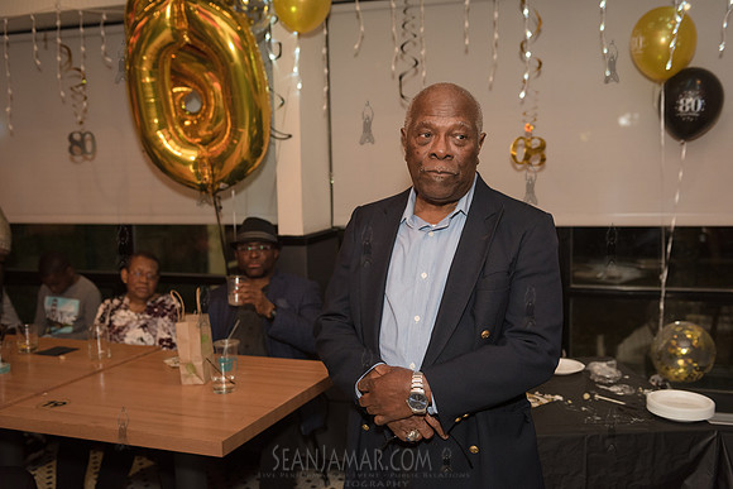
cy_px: 244
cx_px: 366
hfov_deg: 50.7
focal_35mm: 38
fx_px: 774
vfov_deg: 35.1
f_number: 3.5
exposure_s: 1/400
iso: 1250
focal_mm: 38
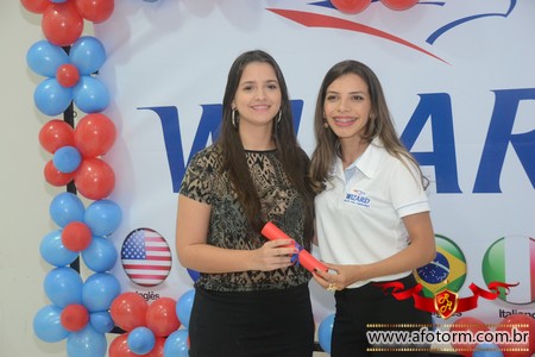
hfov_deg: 33.4
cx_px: 268
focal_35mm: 60
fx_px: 892
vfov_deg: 22.6
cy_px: 178
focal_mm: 40
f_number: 4.5
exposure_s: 1/80
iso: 1600
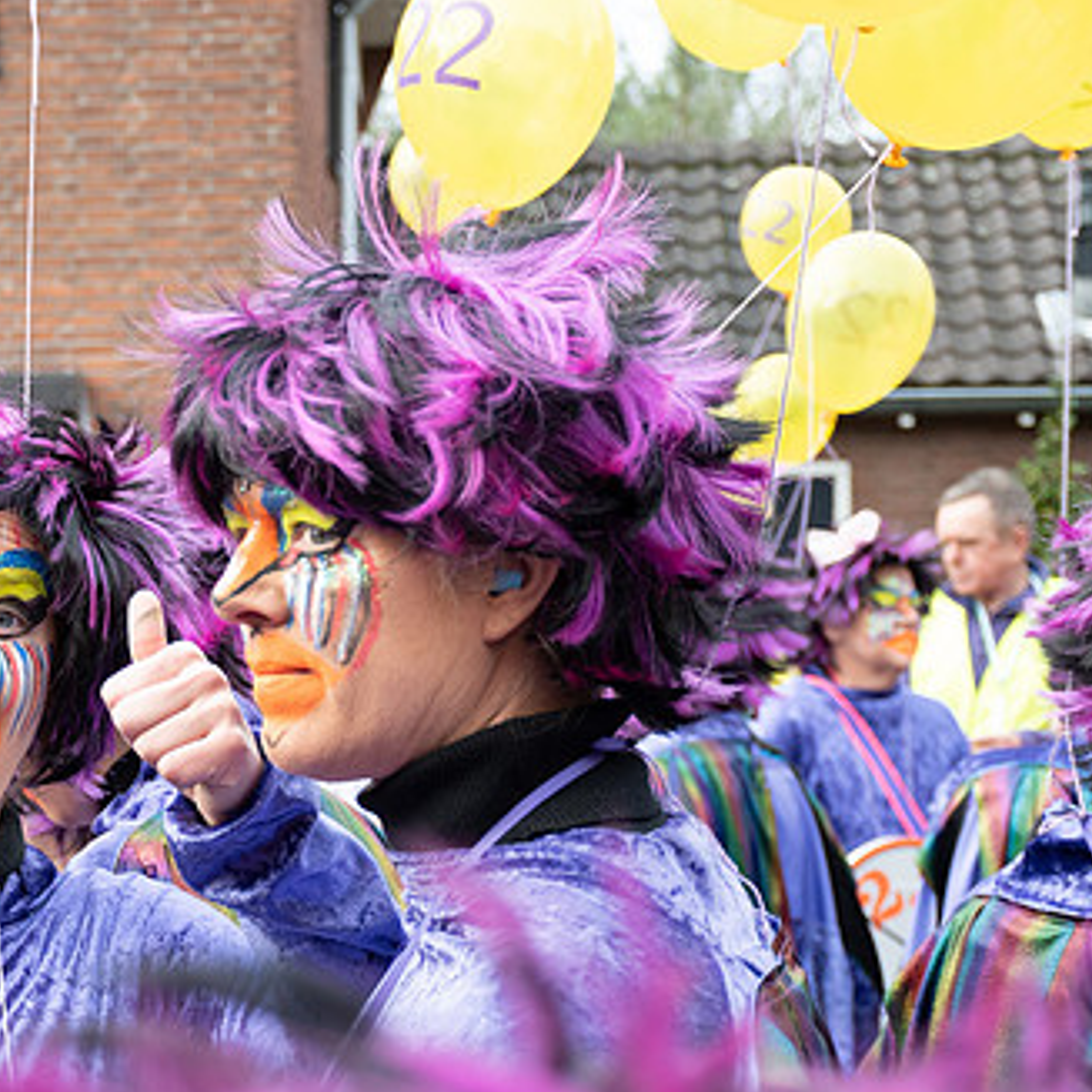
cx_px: 167
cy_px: 606
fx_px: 3069
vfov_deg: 20.2
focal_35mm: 86
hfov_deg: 19.9
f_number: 4.2
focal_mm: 38
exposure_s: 1/400
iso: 400
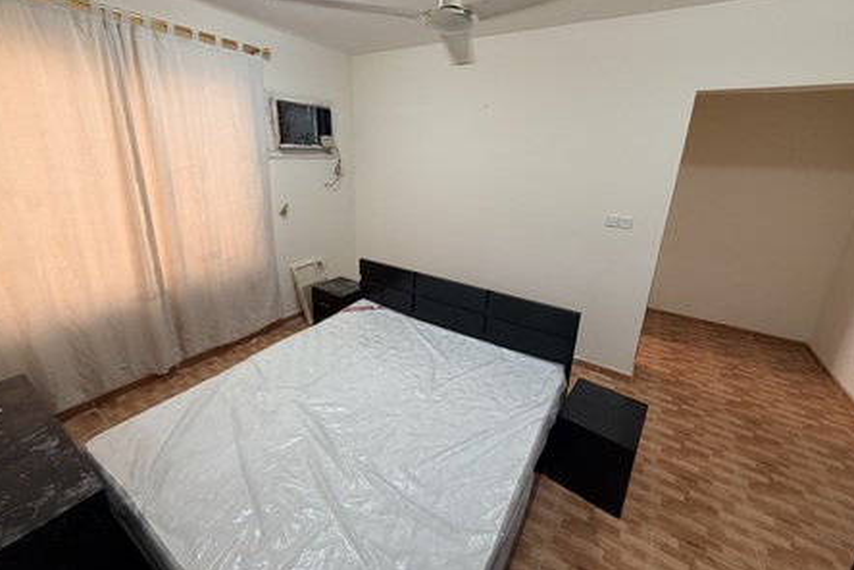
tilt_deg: -13.3
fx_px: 356
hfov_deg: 100.4
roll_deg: -1.4
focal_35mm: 15
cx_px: 426
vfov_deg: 76.9
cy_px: 247
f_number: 2.2
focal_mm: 2.22
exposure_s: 1/50
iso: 200
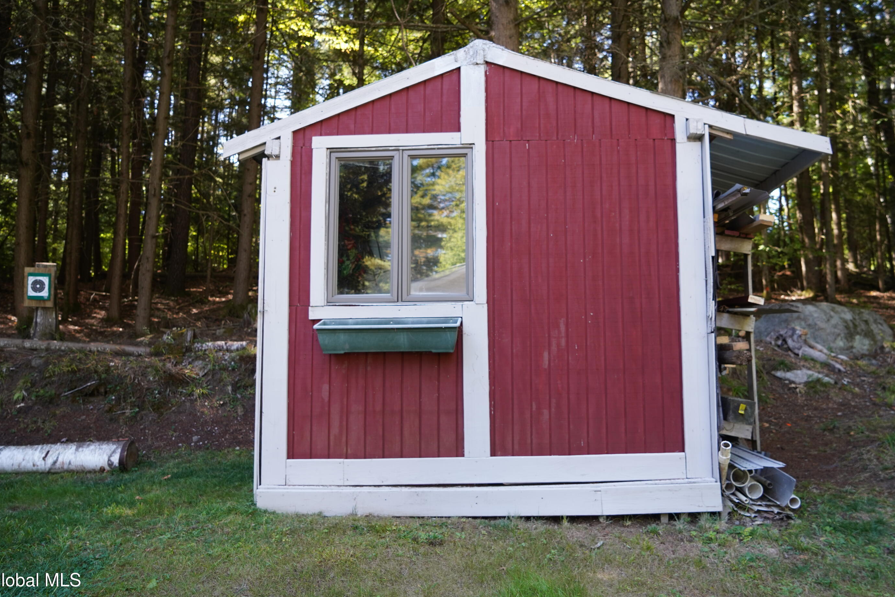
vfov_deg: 49.5
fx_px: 646
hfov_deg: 69.4
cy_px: 286
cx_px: 470
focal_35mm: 26
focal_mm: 24
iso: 400
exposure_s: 1/160
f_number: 4
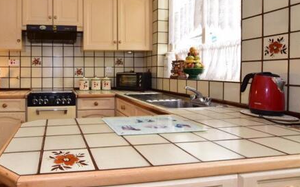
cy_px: 74
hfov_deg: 72.7
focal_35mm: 23
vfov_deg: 52.5
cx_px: 81
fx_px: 188
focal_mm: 10
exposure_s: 1/5
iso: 400
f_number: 16
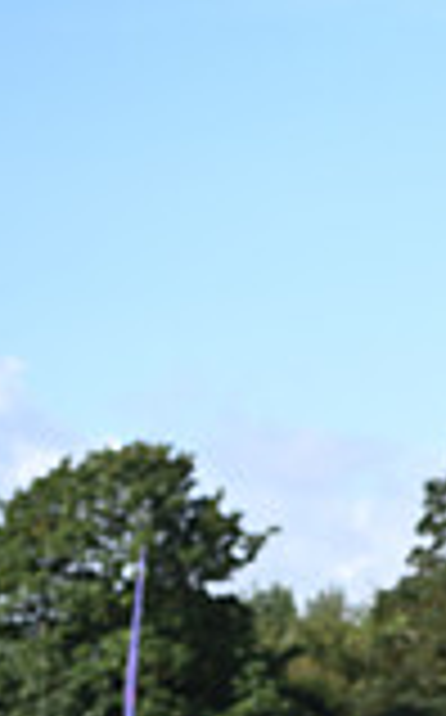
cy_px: 831
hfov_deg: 4.9
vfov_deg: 8.0
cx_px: 1162
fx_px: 5070
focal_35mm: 260
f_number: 4
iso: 180
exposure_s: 1/1250
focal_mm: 70
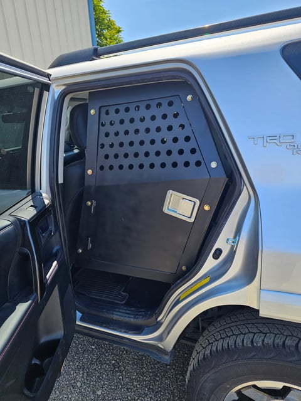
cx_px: 150
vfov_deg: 73.9
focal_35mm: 23
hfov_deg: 58.9
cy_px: 200
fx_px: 266
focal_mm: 6.3
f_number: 1.7
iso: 12
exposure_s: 1/180
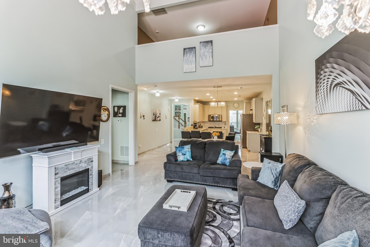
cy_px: 124
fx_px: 170
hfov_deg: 95.0
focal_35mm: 16
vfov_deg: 72.0
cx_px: 185
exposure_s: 1/10
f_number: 8
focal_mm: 16.5
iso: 320
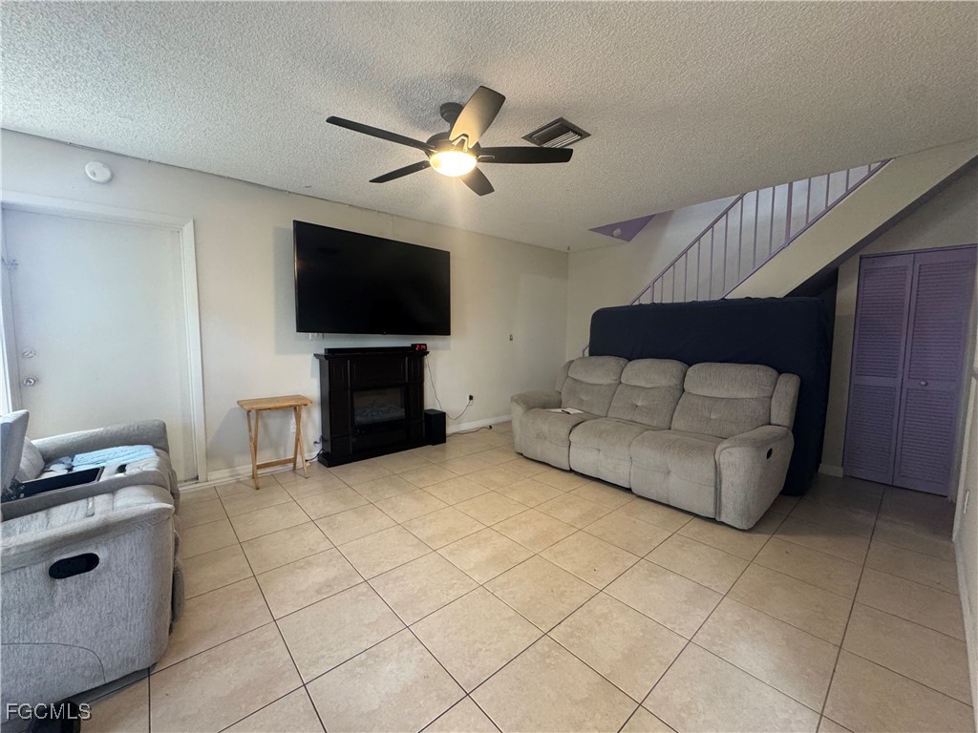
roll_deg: -0.3
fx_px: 396
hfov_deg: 102.1
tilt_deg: -4.8
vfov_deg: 85.7
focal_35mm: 14
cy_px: 366
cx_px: 489
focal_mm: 2.22
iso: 500
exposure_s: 1/60
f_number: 2.2
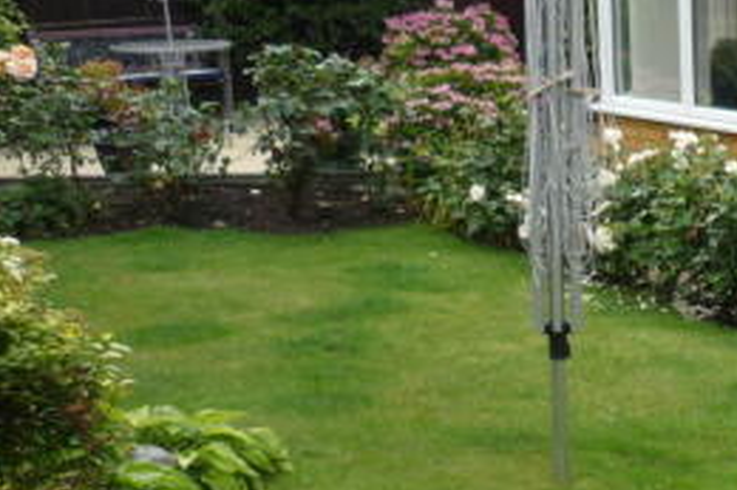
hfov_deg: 24.8
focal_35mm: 77
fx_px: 1575
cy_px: 367
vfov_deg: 17.6
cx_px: 778
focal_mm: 5.5
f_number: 2.8
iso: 100
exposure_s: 1/400
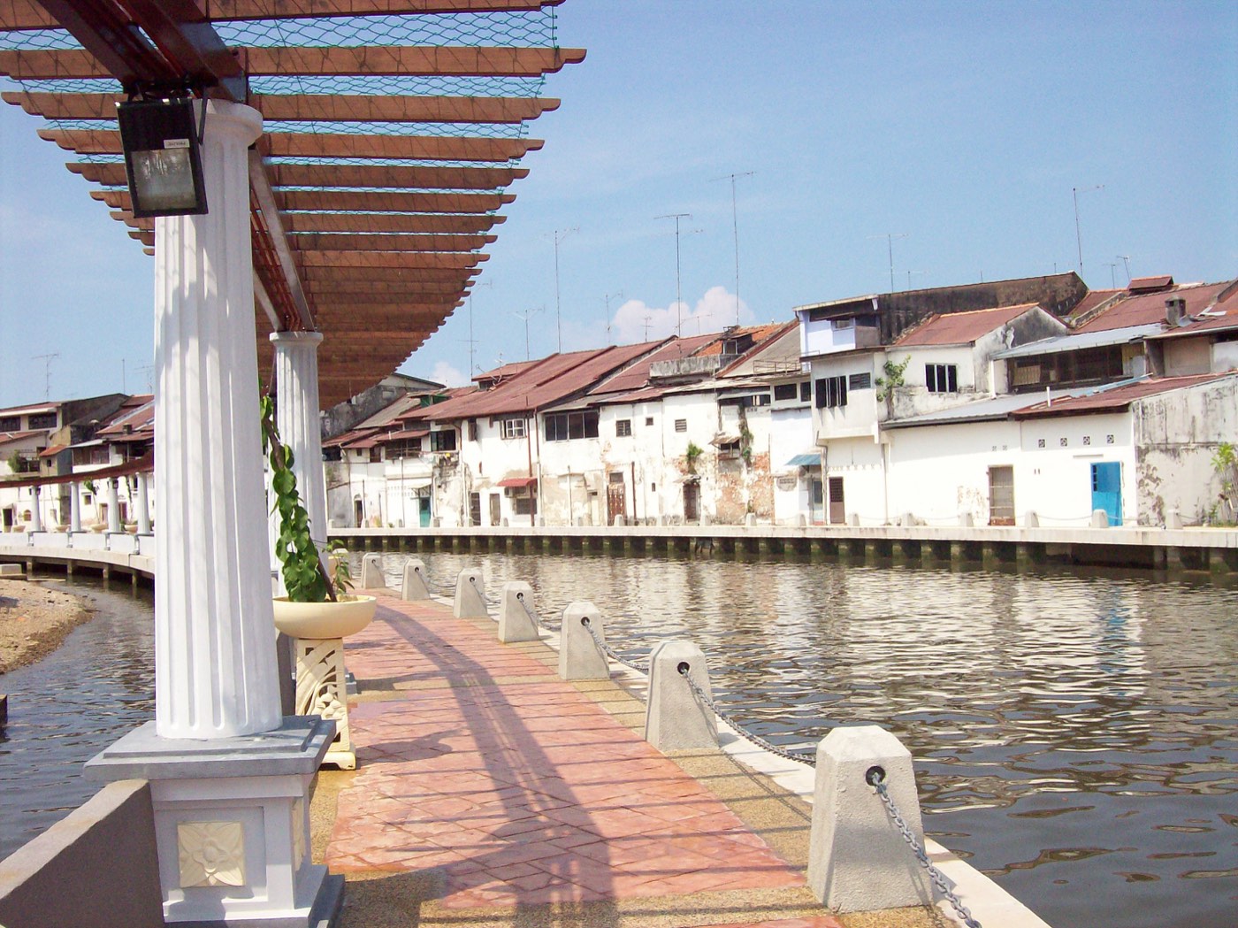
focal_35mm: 36
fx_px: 1287
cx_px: 619
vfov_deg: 39.6
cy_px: 464
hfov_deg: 51.4
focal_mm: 6
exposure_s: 1/1401
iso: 140
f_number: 4.8
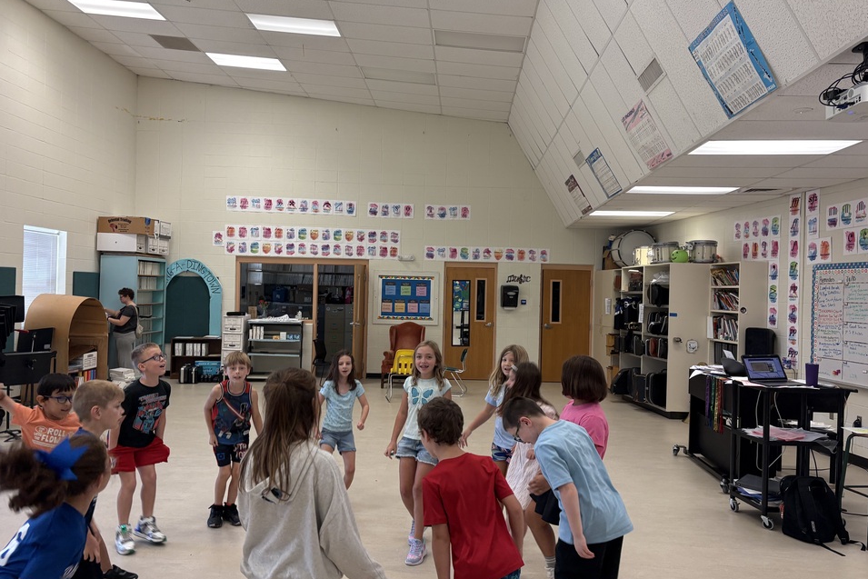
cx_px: 414
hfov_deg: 63.6
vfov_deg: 45.0
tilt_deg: +0.7
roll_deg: -1.3
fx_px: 699
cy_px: 280
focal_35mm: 29
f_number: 1.6
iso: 125
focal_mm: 5.96
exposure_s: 1/121
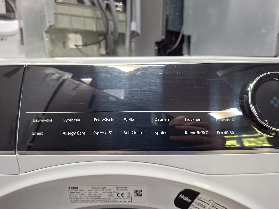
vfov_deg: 58.9
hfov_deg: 73.9
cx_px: 140
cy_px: 104
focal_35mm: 23
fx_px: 185
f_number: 1.8
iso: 250
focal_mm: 5.54
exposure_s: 1/33
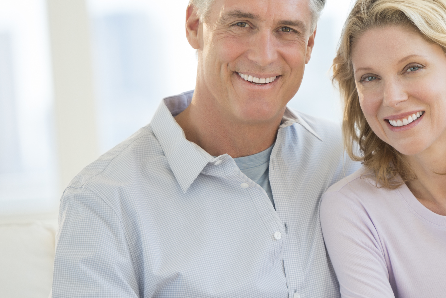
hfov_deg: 6.2
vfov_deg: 4.2
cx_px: 467
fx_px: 4077
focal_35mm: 329
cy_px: 203
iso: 200
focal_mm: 150
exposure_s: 1/400
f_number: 2.8
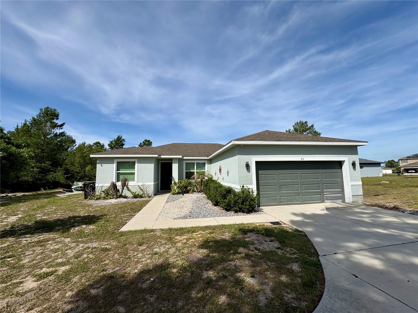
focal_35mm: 14
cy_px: 156
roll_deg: +1.2
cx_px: 209
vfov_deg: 85.7
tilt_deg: +6.2
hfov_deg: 102.1
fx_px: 169
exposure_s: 1/3247
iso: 50
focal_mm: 2.22
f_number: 2.2
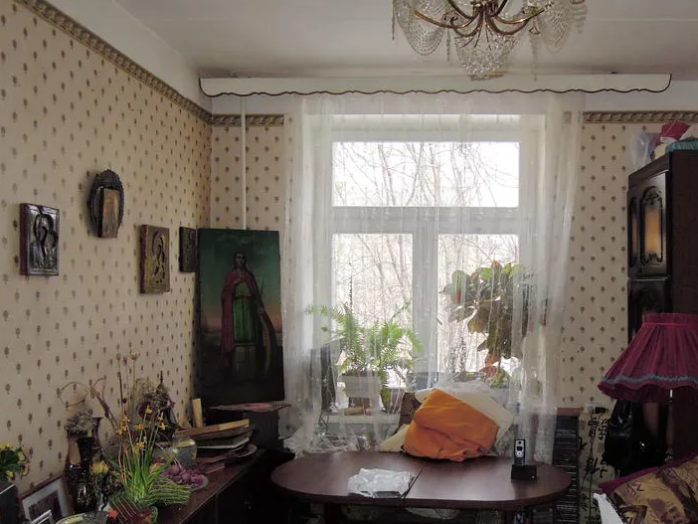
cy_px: 292
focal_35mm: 35
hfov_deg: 52.1
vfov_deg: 40.7
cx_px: 435
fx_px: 706
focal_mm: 4.3
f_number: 2.8
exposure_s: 1/200
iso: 160
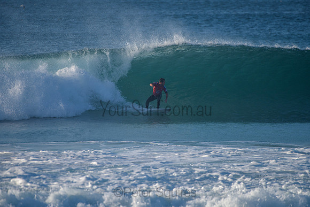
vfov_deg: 2.5
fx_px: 4648
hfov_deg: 3.8
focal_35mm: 540
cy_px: 99
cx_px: 155
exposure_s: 1/2000
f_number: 5.6
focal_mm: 500
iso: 280
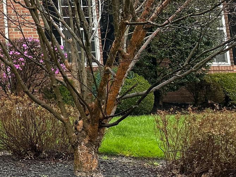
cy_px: -40
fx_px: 545
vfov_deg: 17.5
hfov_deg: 20.6
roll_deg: -1.6
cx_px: -125
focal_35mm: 80
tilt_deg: +11.3
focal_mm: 5.7
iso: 40
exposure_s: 1/241
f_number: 1.5
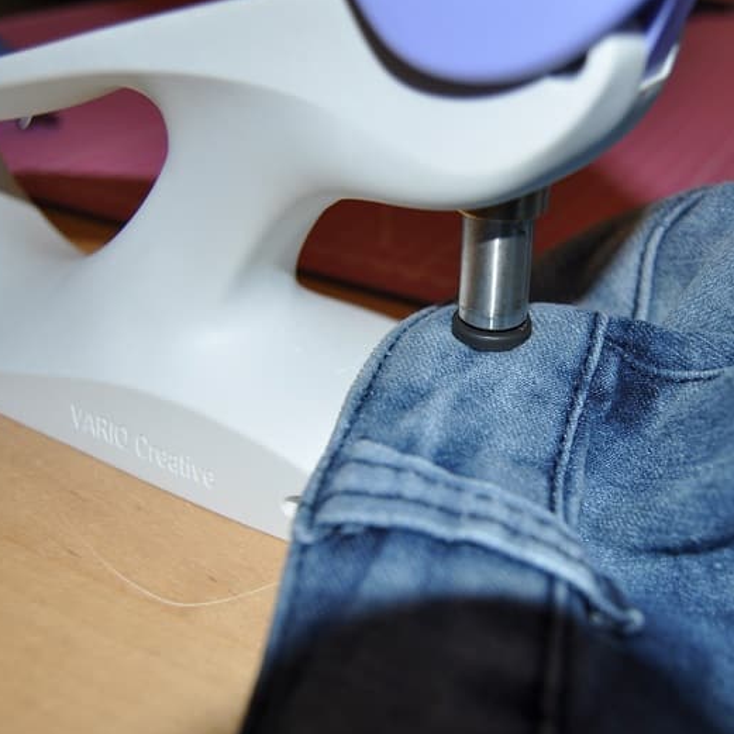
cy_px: 368
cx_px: 476
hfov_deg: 38.8
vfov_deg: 39.2
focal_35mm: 43
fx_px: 1032
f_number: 3.5
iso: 200
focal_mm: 22
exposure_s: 1/60
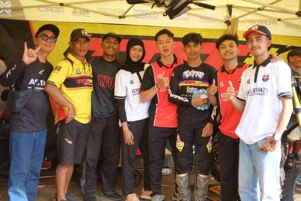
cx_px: 150
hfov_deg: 41.1
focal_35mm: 48
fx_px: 401
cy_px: 100
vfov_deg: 28.1
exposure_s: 1/500
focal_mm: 32
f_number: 1.8
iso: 200
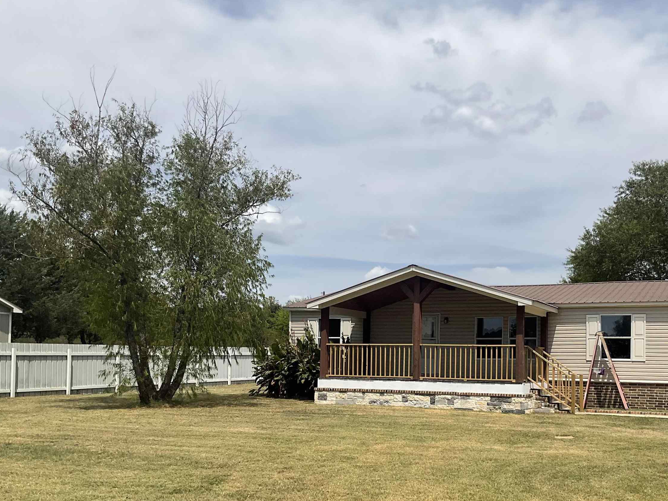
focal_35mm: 40
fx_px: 772
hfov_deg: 46.4
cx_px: 420
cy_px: 336
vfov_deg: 35.6
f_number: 1.8
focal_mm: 3
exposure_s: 1/3788
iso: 25
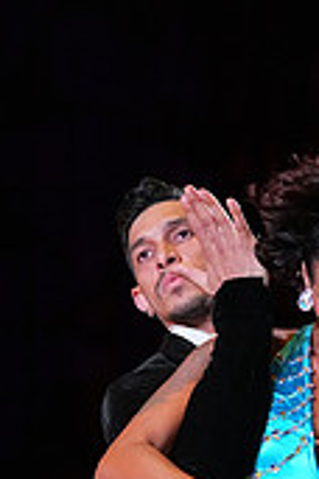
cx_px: 270
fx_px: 4771
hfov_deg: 3.8
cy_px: 667
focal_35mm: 359
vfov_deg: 5.7
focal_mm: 106
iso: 3200
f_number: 4
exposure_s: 1/500
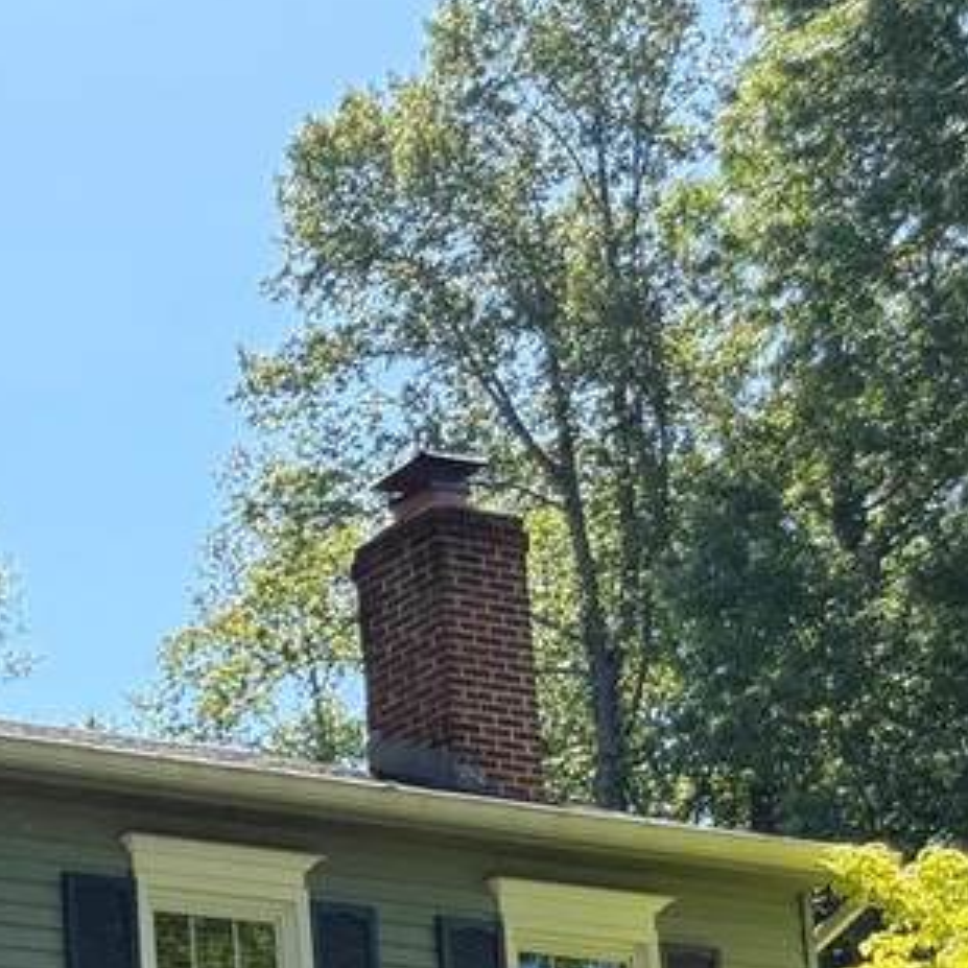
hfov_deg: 15.9
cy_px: 1429
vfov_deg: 17.8
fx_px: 2784
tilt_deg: +8.1
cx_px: -921
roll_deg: -0.1
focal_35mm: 88
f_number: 1.78
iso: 100
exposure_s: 1/1211
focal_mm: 6.76
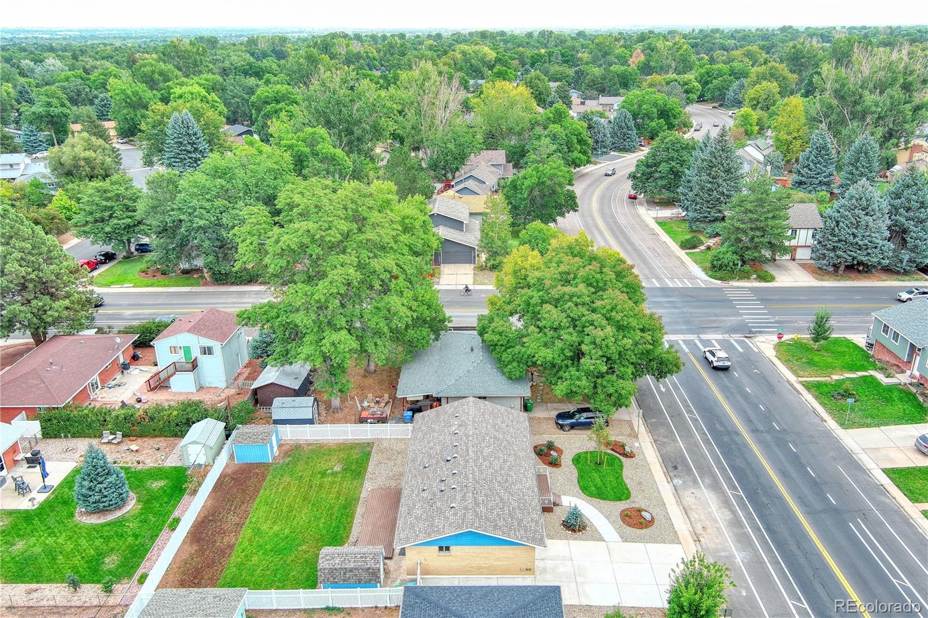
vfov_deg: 44.9
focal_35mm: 29
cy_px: 309
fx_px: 747
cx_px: 464
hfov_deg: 63.7
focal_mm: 10.6
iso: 100
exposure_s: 1/145
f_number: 2.8
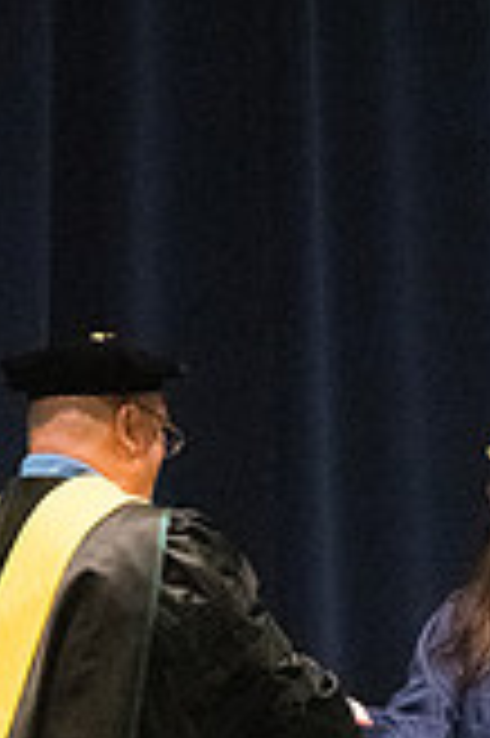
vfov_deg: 3.7
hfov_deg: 2.5
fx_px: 11334
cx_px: 276
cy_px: 932
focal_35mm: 554
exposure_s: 1/250
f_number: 4.5
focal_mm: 135
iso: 8000
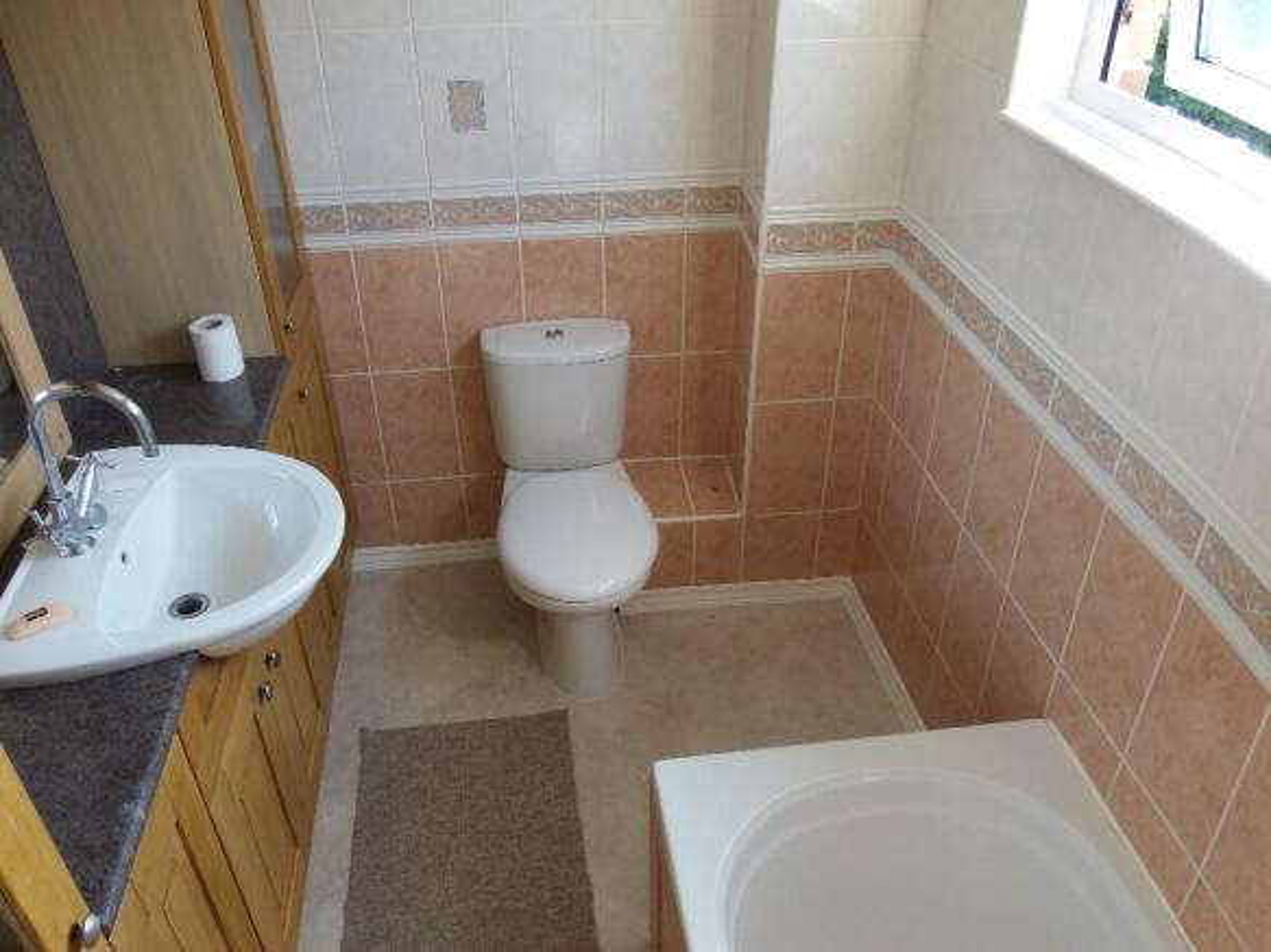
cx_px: 636
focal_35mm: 26
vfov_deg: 53.0
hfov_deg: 67.3
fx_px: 954
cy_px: 476
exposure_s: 1/40
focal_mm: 4.66
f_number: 3.2
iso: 100
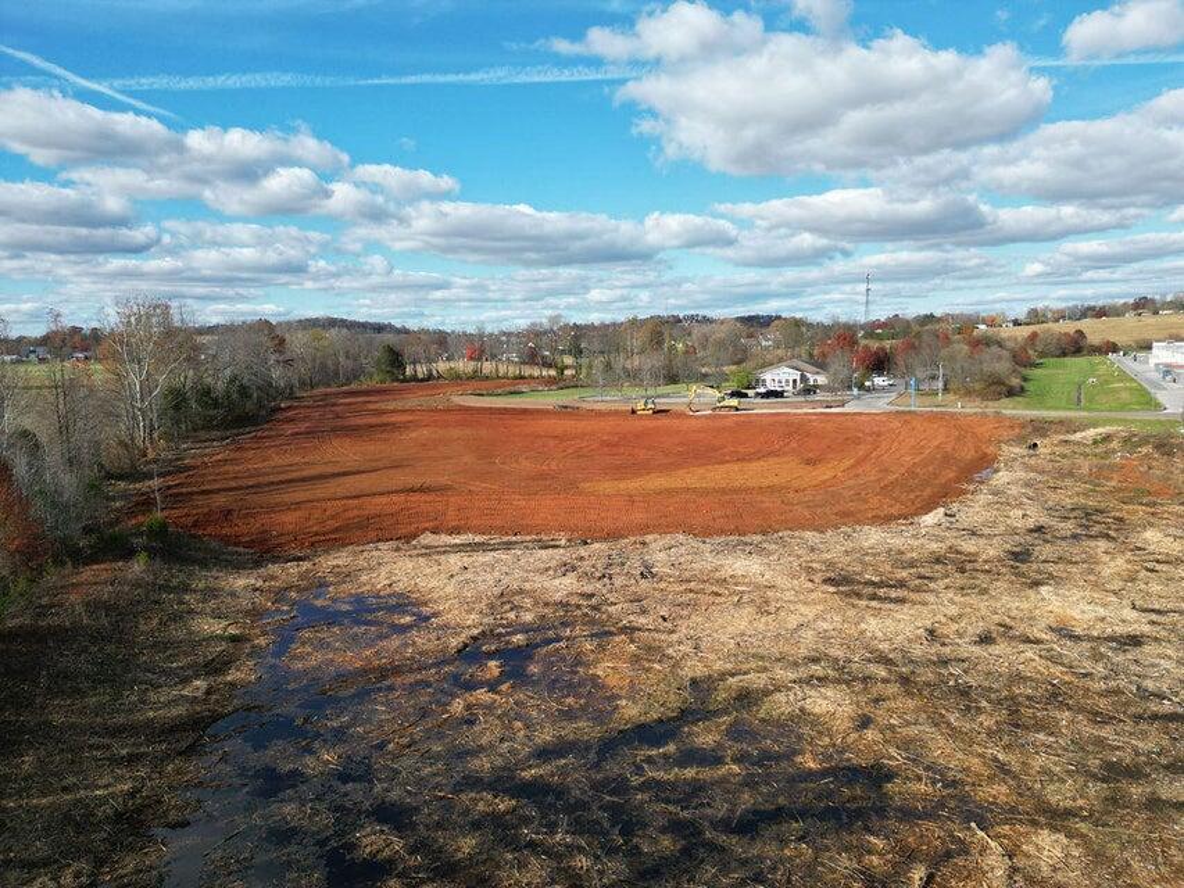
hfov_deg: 71.6
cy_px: 444
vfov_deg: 56.8
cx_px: 592
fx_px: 821
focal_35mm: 24
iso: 130
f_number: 1.7
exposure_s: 1/2500
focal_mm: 6.72
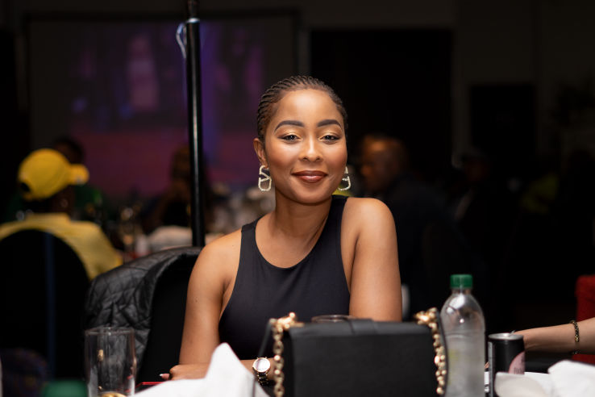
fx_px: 1239
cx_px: 298
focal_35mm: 75
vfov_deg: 18.2
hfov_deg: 27.0
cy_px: 198
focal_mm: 50
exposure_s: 1/200
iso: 160
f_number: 1.8
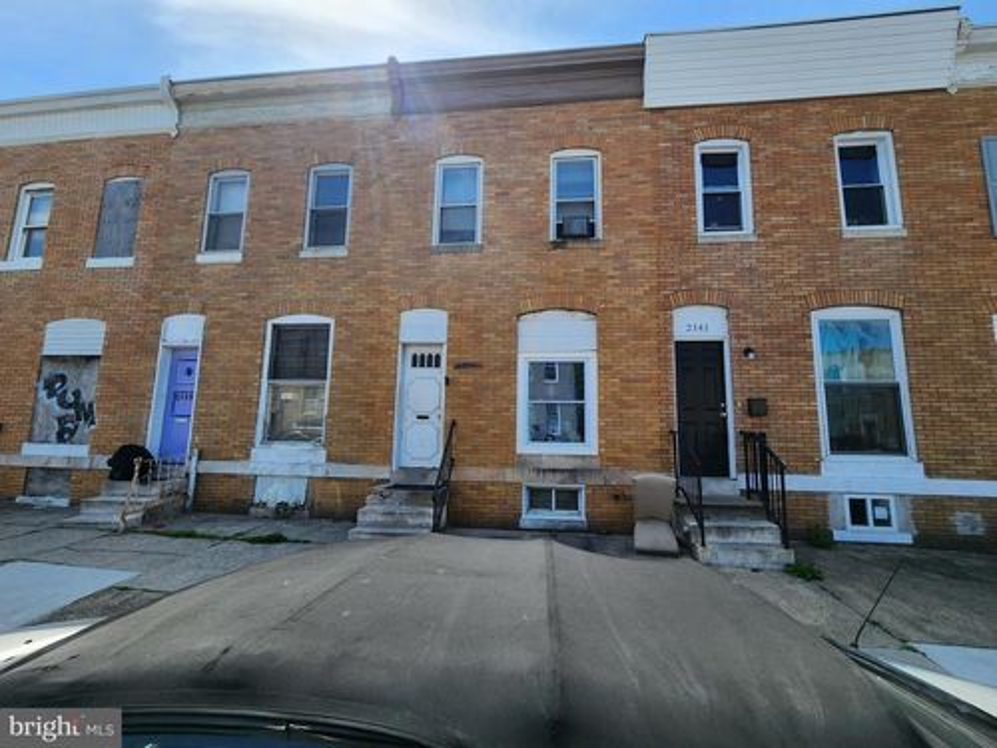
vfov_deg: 89.9
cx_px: 498
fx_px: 374
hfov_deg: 106.2
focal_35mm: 13
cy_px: 374
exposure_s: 1/1307
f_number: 2.2
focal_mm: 2.2
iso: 50
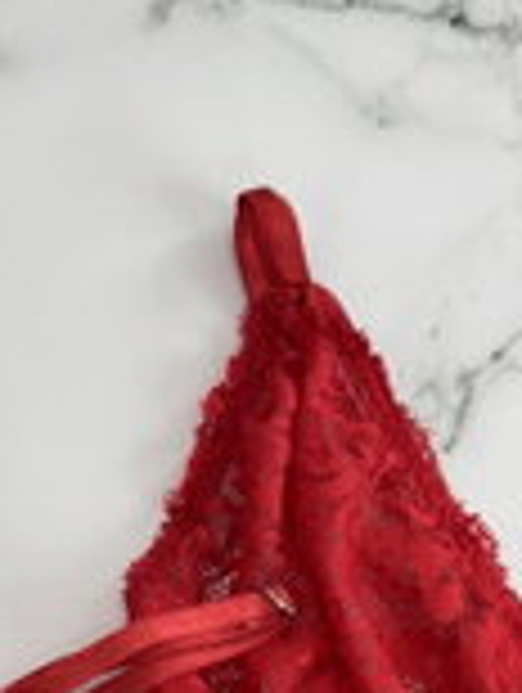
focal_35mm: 83
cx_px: 234
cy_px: 938
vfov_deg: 21.0
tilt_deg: -80.3
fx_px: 1664
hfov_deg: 17.8
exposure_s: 1/100
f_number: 1.78
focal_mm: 6.76
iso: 125
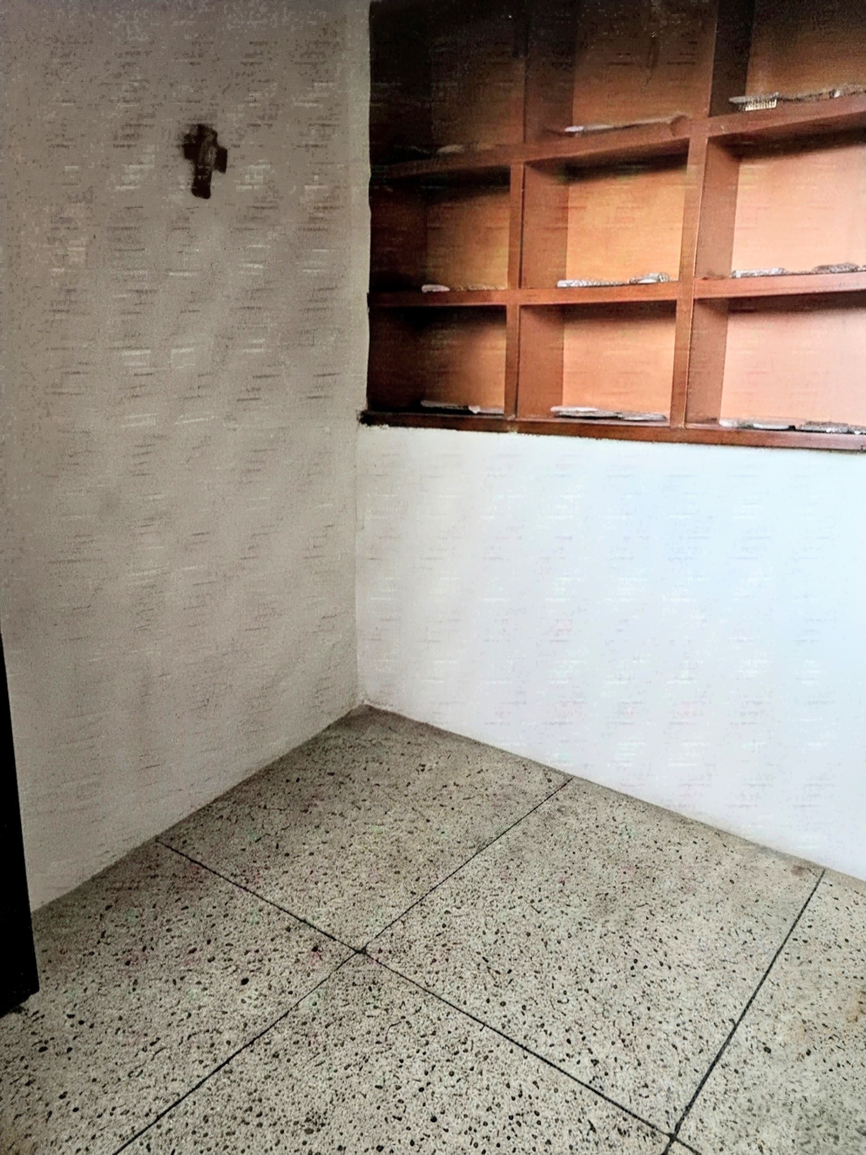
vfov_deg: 71.6
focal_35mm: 24
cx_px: 433
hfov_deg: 56.8
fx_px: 801
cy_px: 578
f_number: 1.75
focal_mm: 5.25
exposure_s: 1/50
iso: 4431
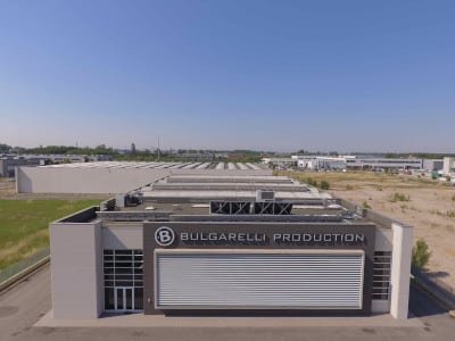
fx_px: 263
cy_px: 170
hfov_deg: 81.7
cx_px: 228
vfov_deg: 66.0
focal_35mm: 20
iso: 100
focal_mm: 3.61
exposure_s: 1/1379
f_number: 2.8
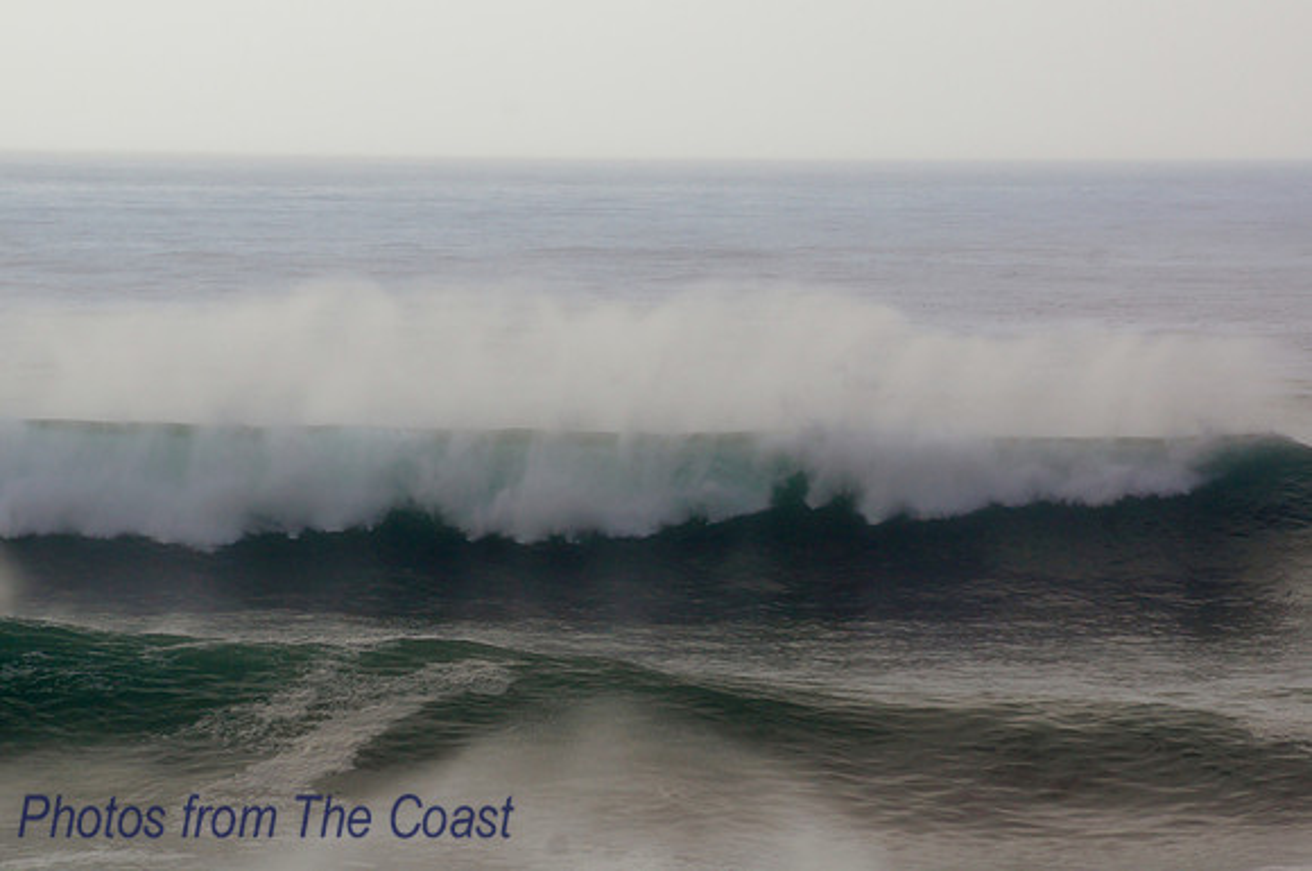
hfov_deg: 5.5
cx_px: 656
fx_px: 13648
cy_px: 436
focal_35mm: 375
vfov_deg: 3.7
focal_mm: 250
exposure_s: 1/500
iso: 100
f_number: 9
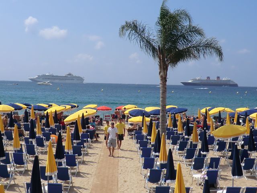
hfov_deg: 54.0
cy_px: 96
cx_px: 128
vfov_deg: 41.8
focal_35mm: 34
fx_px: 252
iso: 64
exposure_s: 1/320
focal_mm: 6.1
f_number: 8.4
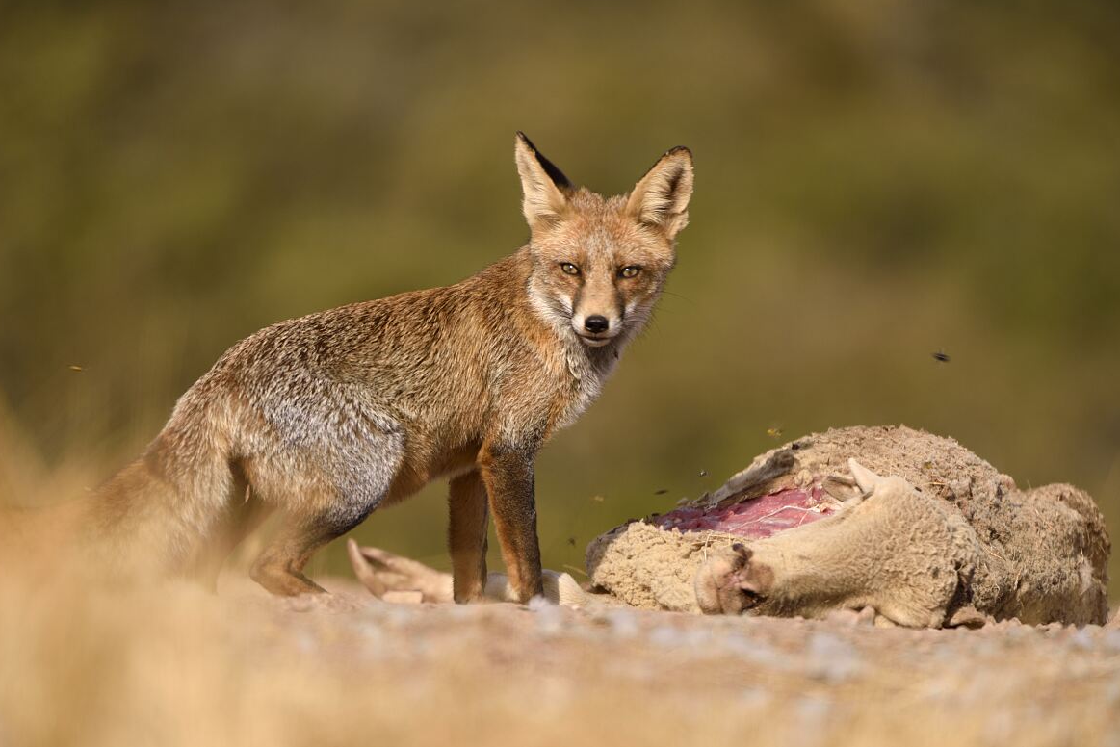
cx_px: 556
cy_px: 370
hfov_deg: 3.7
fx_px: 17332
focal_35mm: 557
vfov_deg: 2.5
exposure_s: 1/250
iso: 100
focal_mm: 550
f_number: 5.6
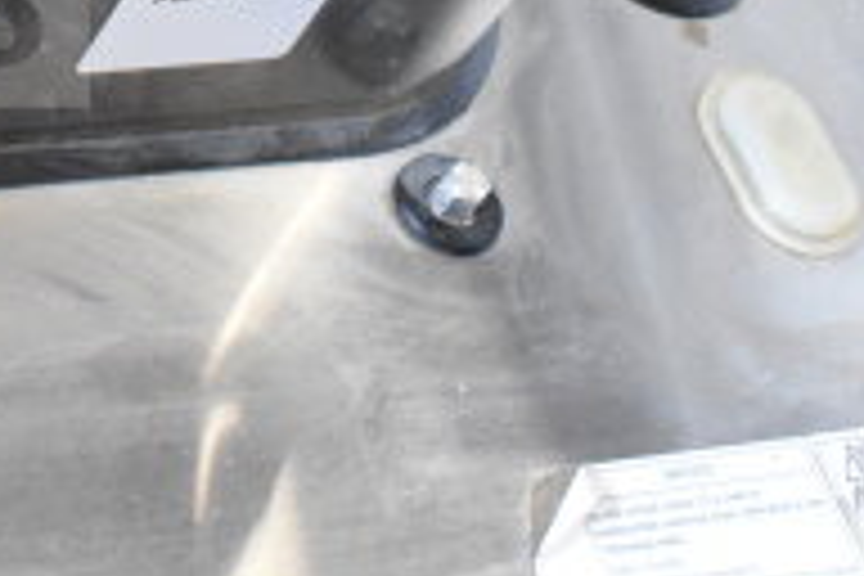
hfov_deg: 12.1
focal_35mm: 162
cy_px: -250
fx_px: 3888
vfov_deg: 8.3
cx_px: -418
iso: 6400
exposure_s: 1/160
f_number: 6.3
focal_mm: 34
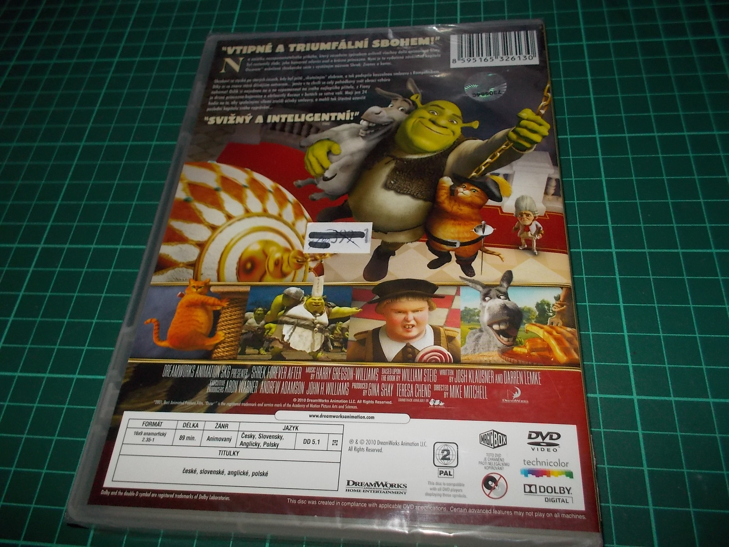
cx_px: 364
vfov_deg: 48.2
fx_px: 611
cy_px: 274
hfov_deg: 61.7
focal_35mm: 29
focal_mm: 4.1
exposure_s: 1/30
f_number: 3.3
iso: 200
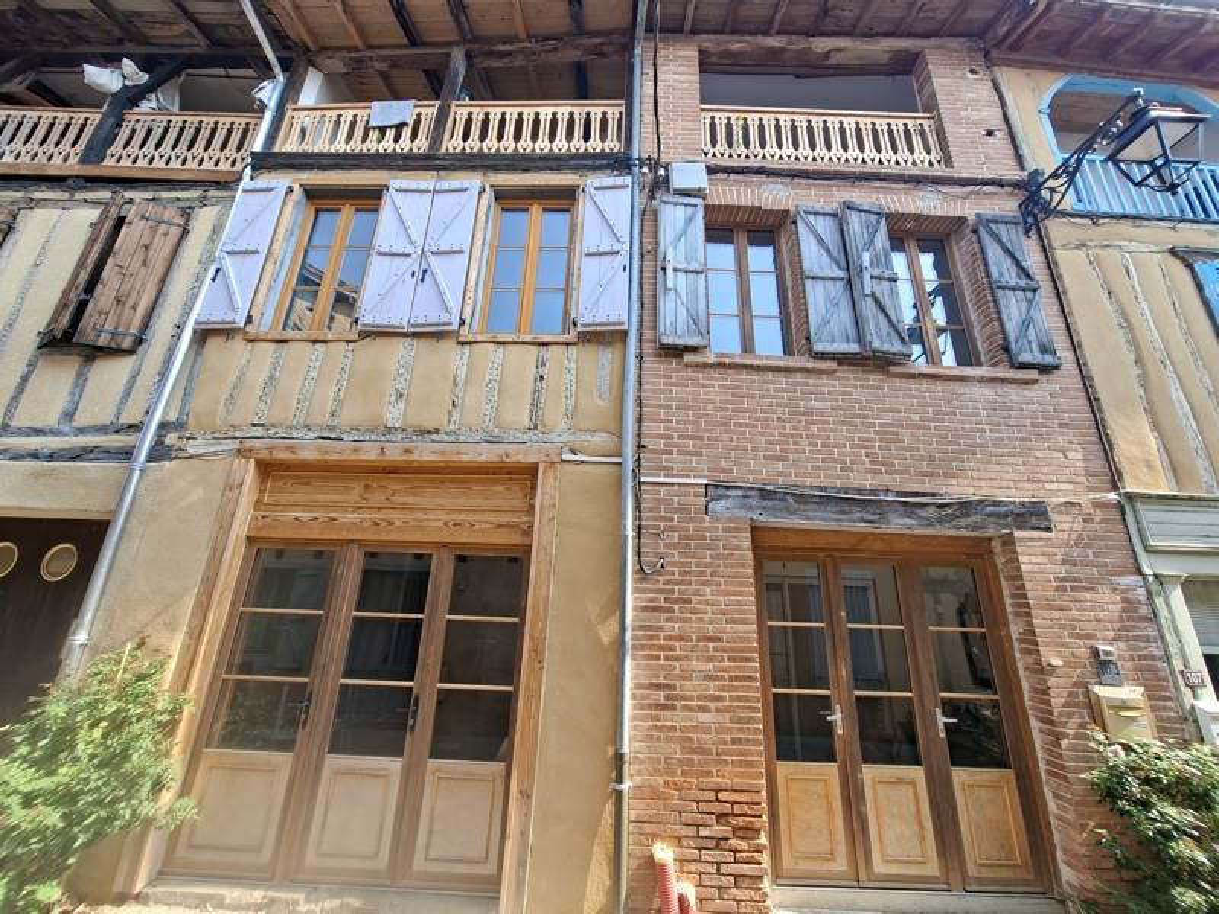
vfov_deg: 89.9
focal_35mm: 13
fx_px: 458
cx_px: 610
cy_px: 457
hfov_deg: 106.2
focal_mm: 1.74
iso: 40
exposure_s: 1/186
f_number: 2.2
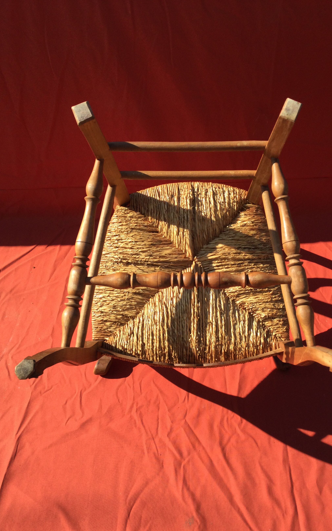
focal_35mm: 33
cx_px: 190
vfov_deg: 58.1
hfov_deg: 38.2
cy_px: 266
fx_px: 478
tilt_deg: -49.2
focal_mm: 3.3
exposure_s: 1/604
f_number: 2.4
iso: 25
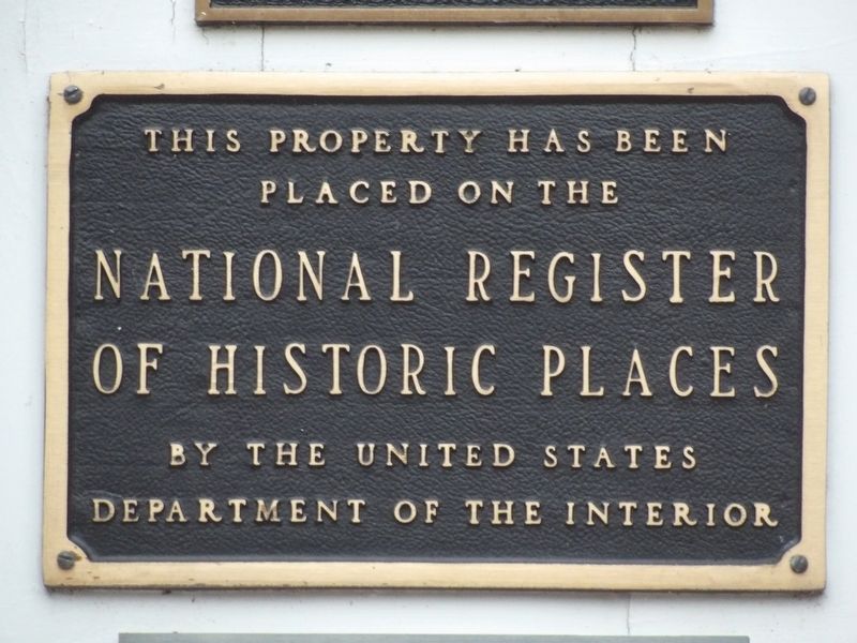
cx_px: 428
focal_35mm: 719
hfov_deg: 2.8
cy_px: 322
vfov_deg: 2.1
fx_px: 17801
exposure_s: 1/26
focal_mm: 128.9
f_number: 4.4
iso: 800
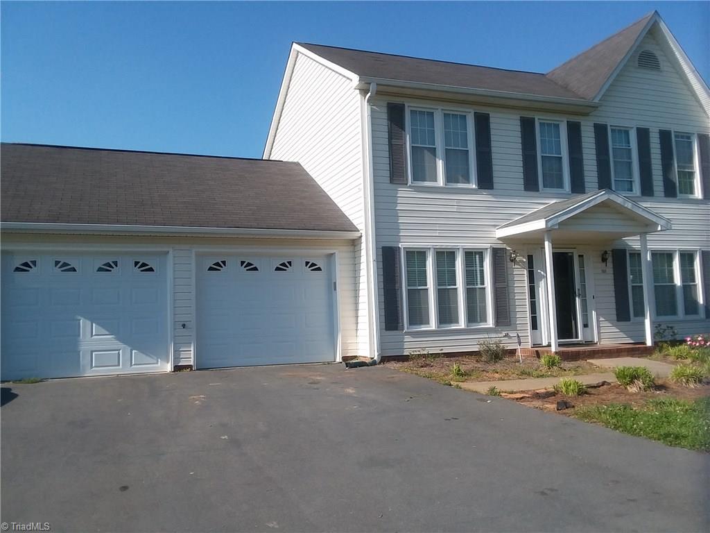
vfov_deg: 48.2
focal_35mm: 29
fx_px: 595
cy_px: 266
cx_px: 355
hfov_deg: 61.7
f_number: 1.9
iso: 40
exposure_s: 1/1533
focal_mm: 2.47
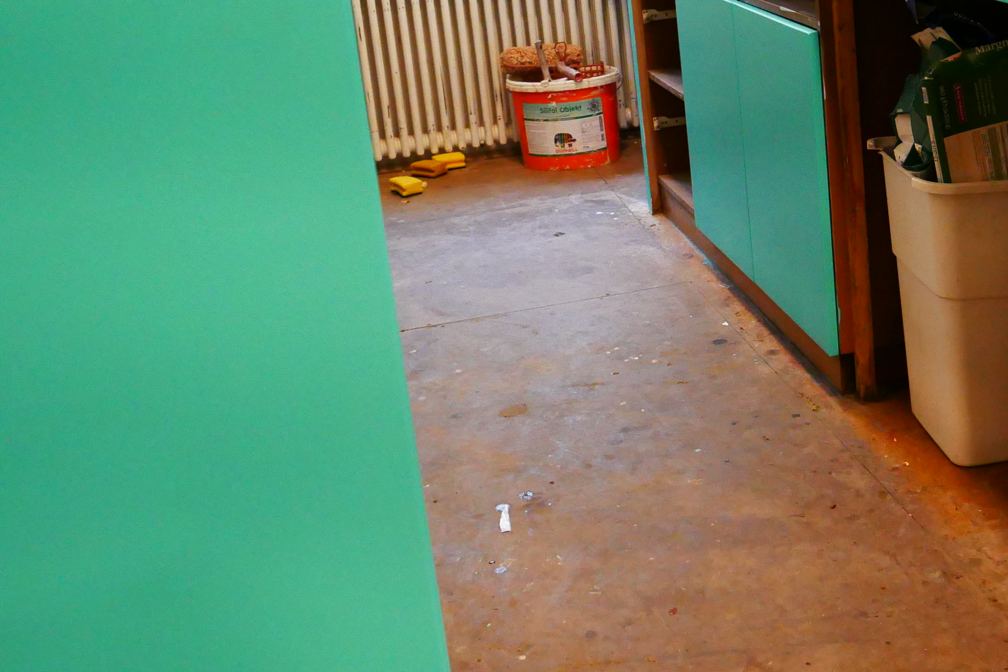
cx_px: 835
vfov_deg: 26.3
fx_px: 1428
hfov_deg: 37.2
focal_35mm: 51
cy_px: 199
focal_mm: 12
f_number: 3.5
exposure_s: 1/125
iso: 1600
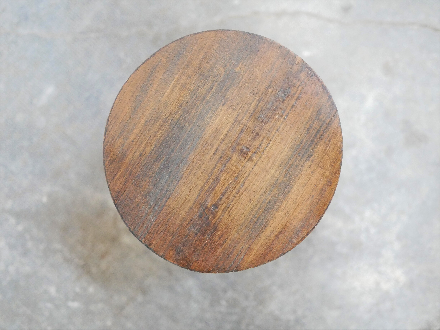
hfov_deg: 46.8
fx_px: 509
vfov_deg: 36.0
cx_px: 220
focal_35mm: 40
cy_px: 165
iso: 3200
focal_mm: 20
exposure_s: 1/25
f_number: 1.7
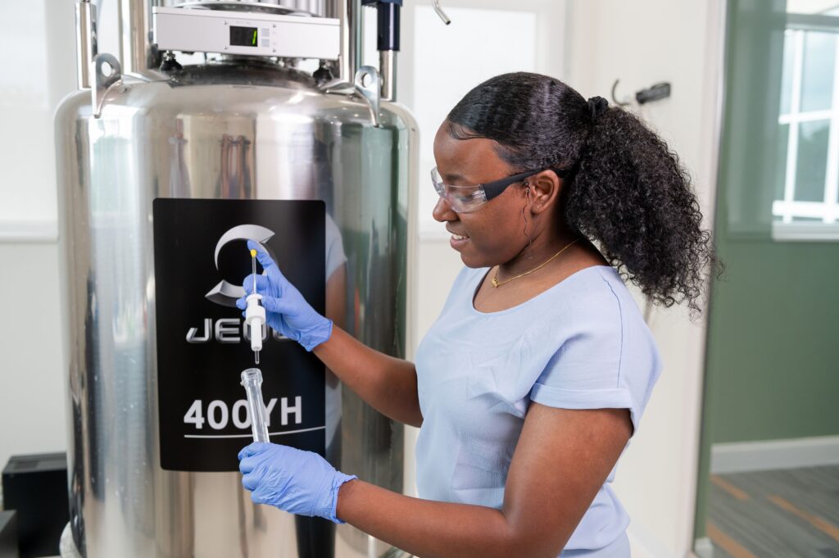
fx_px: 745
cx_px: 420
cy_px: 279
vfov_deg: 41.1
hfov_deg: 58.8
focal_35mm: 32
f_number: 4
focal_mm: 32
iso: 640
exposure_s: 1/250
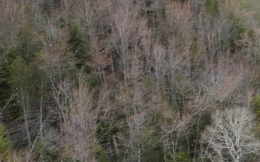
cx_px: 463
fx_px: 730
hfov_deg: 16.9
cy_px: -42
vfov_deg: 12.3
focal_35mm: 103
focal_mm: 6.72
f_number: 1.7
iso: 100
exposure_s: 1/640
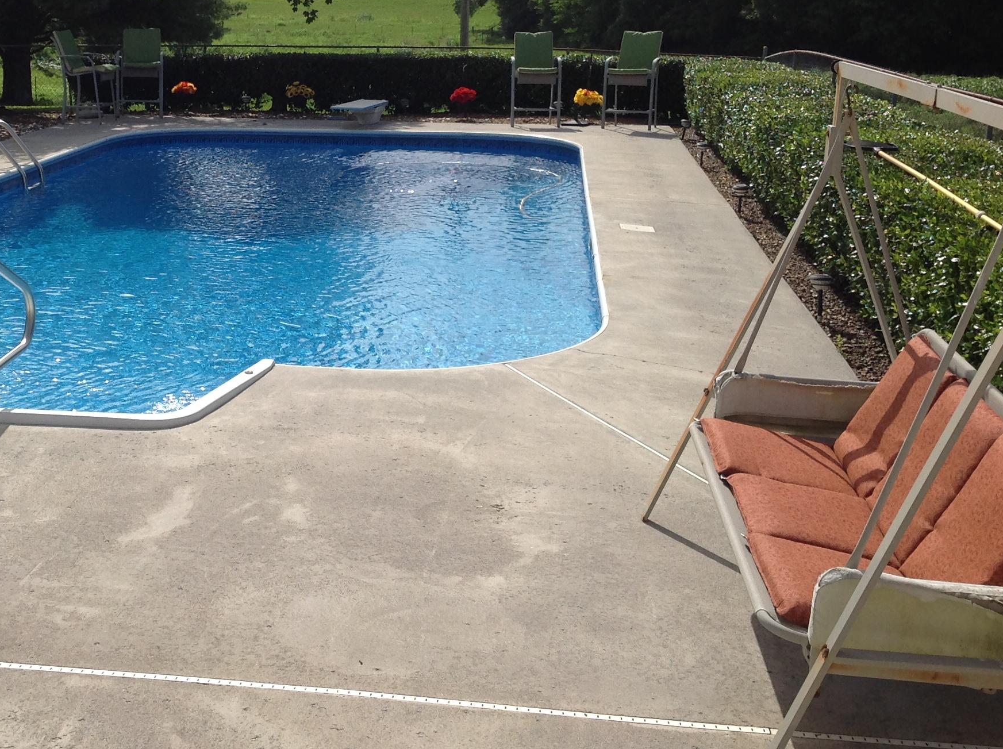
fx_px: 1504
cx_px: 310
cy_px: 231
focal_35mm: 52
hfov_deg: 36.4
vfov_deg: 27.7
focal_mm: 4.28
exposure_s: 1/2326
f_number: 2.4
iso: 50
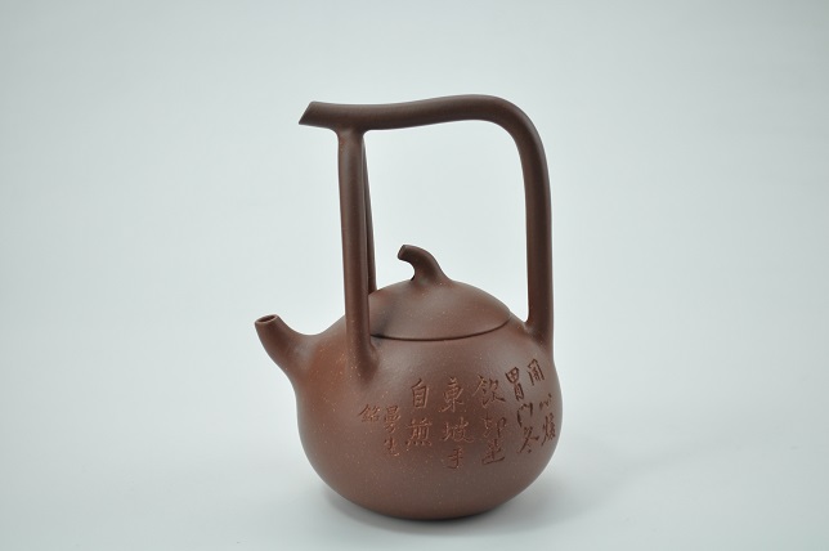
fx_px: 1725
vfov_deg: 18.1
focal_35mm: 75
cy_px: 276
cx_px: 414
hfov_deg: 27.0
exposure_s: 1/50
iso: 250
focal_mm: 50
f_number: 5.6
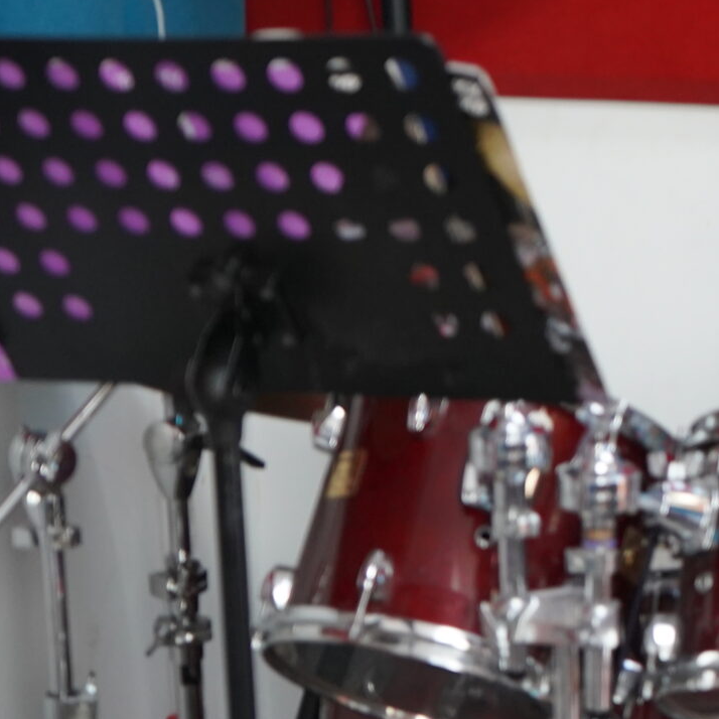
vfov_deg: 13.3
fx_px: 3078
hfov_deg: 12.8
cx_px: 981
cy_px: 550
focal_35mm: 131
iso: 1600
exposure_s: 1/160
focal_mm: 43
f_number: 4.5
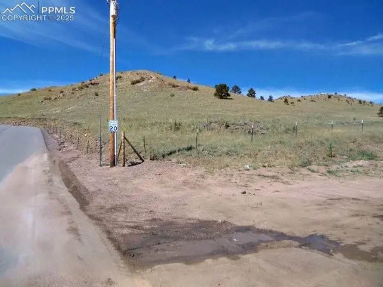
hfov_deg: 63.4
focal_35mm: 28
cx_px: 192
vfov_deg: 49.7
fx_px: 310
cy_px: 144
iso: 80
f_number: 3.9
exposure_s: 1/800
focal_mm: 5.1
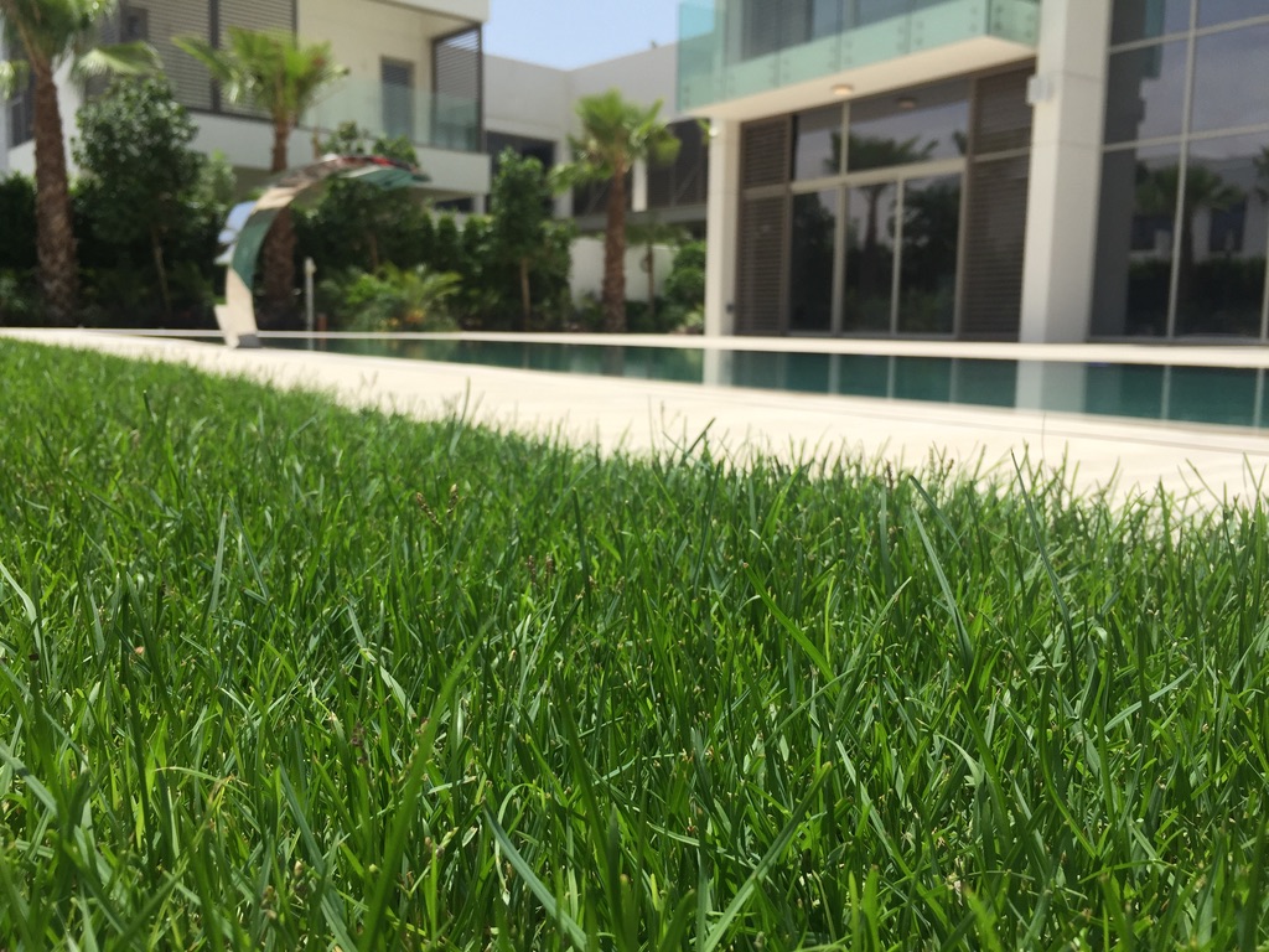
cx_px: 634
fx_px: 1063
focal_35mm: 29
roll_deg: -2.9
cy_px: 476
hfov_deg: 61.7
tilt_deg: -6.4
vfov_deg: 48.2
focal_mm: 4.15
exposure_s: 1/1799
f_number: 2.2
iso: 32
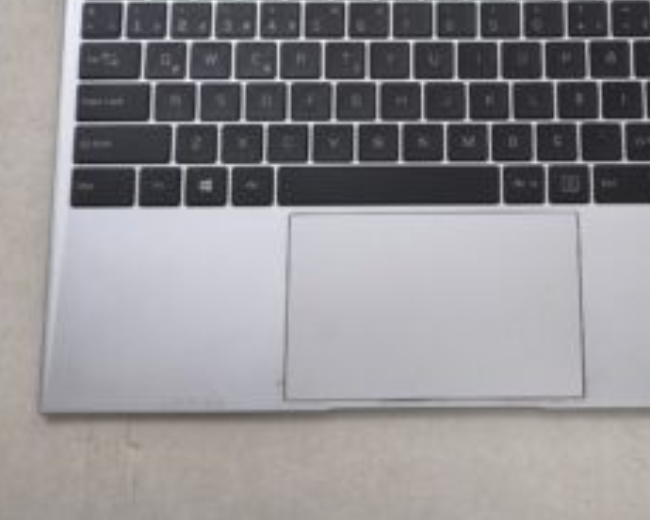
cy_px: 151
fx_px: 1000
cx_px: 452
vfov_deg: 28.8
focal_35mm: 52
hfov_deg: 35.5
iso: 400
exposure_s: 1/50
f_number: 1.6
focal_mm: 6.57
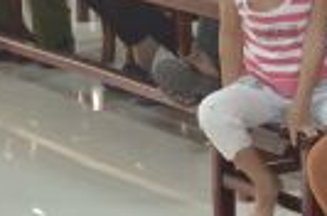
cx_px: 519
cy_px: 85
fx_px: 1840
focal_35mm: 203
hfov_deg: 9.8
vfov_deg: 6.7
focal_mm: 36
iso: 2200
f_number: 5
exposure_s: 1/60
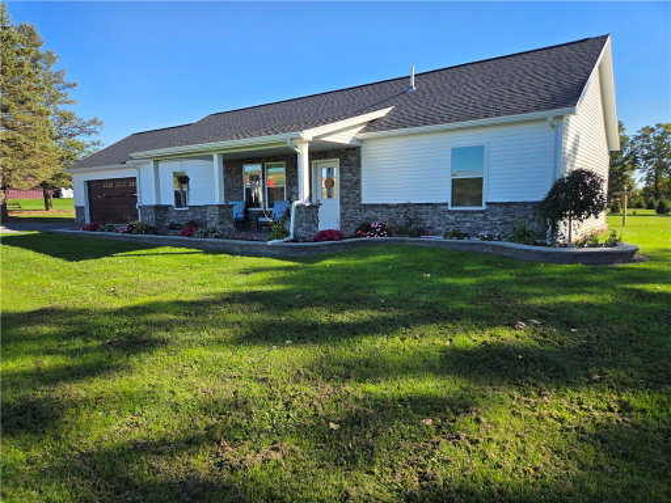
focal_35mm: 23
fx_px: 446
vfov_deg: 58.9
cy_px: 252
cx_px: 336
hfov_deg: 73.9
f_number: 1.8
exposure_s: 1/2969
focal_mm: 5.4
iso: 80
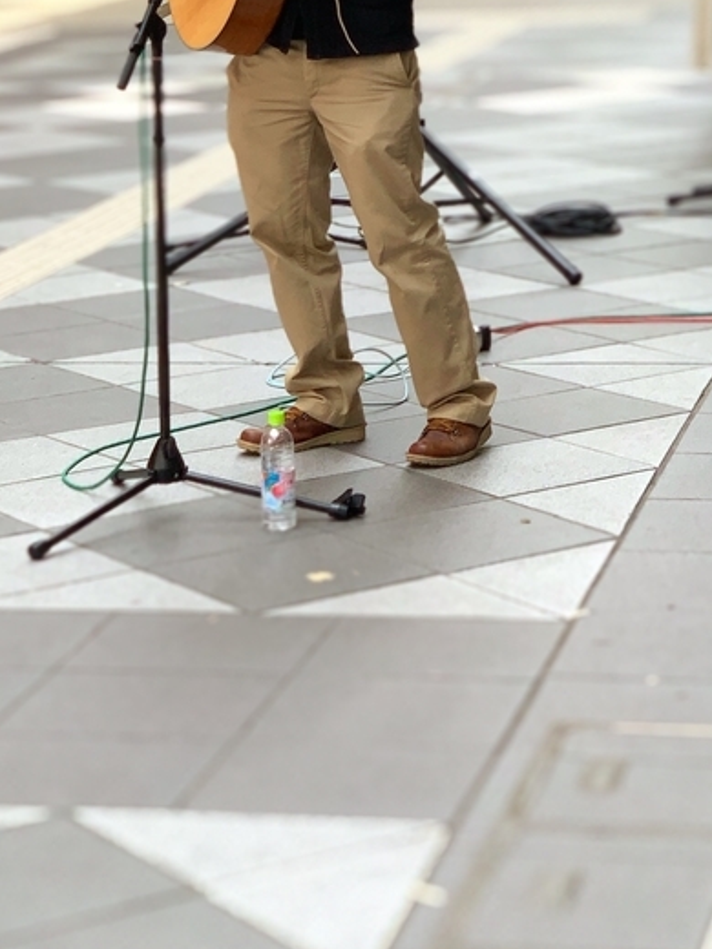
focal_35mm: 120
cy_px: -93
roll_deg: +2.1
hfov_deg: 12.3
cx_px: 493
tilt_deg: -2.2
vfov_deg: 16.0
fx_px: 3291
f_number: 2.4
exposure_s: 1/122
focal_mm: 6
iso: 20
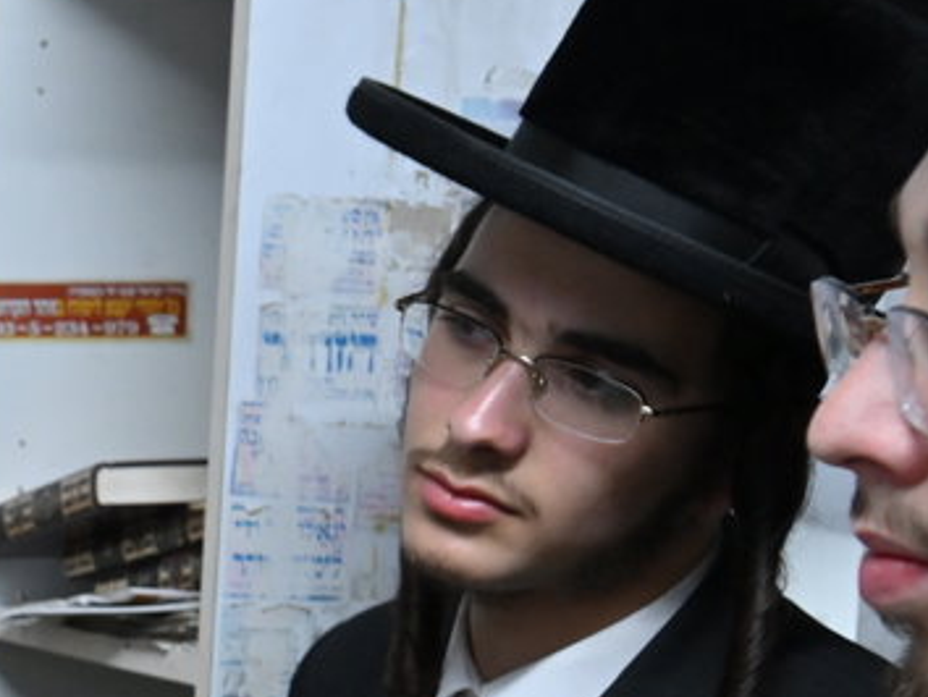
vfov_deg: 12.7
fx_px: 3058
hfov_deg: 15.1
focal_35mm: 114
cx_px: -713
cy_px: 806
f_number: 5
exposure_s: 1/200
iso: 1250
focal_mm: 30
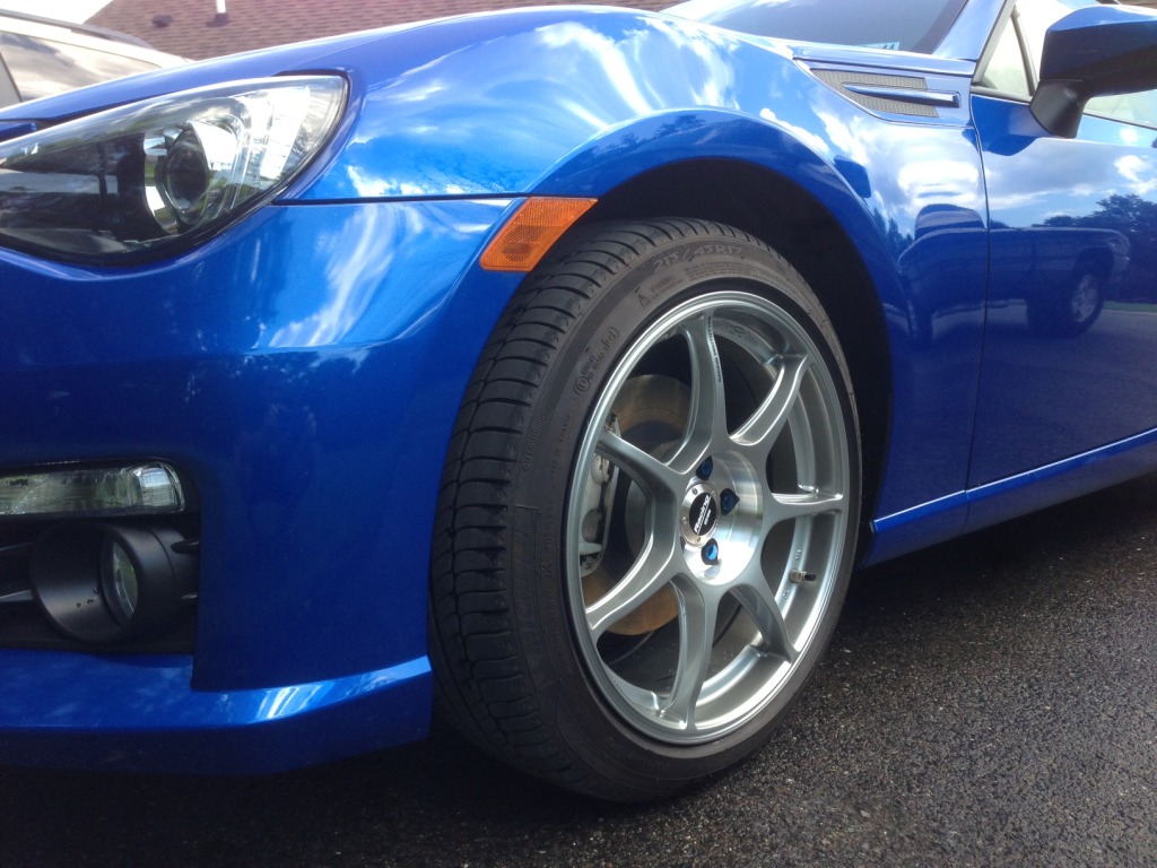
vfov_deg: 42.9
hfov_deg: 55.4
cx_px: 578
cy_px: 434
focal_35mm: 33
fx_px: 1103
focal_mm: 4.1
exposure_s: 1/224
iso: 50
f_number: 2.4
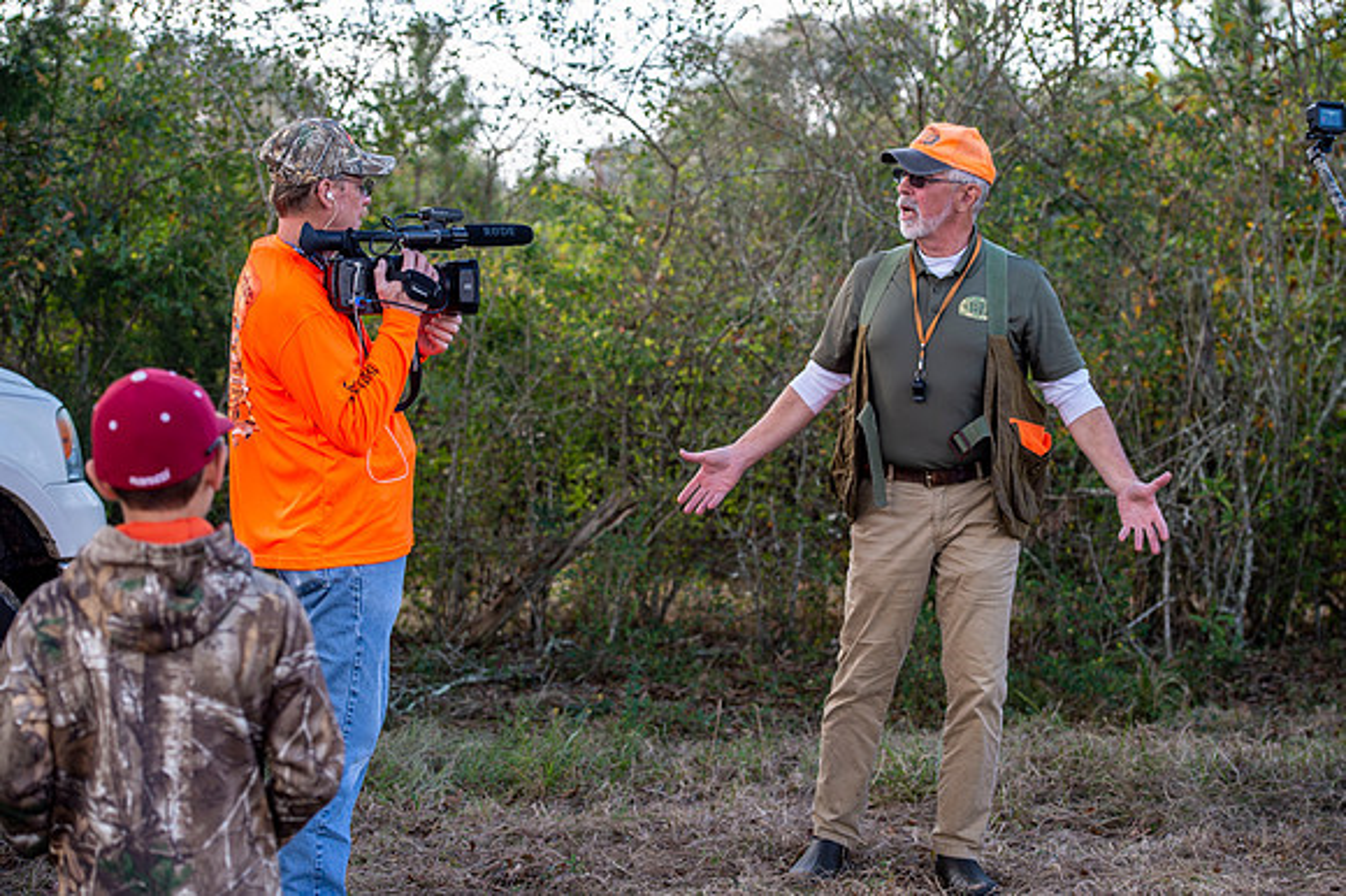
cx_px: 673
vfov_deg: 16.1
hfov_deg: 23.9
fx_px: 3176
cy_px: 448
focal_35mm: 85
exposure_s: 1/200
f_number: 5
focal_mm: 85
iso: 200
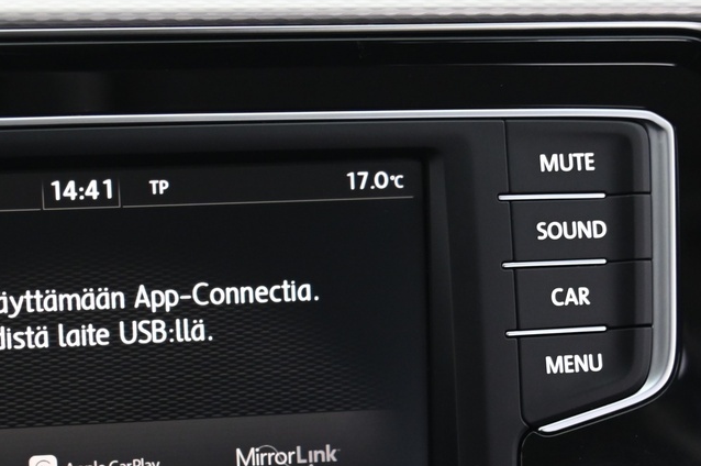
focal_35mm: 112
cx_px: -7
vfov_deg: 12.0
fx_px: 2179
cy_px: 500
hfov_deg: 17.8
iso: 2000
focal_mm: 44
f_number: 4
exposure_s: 1/20
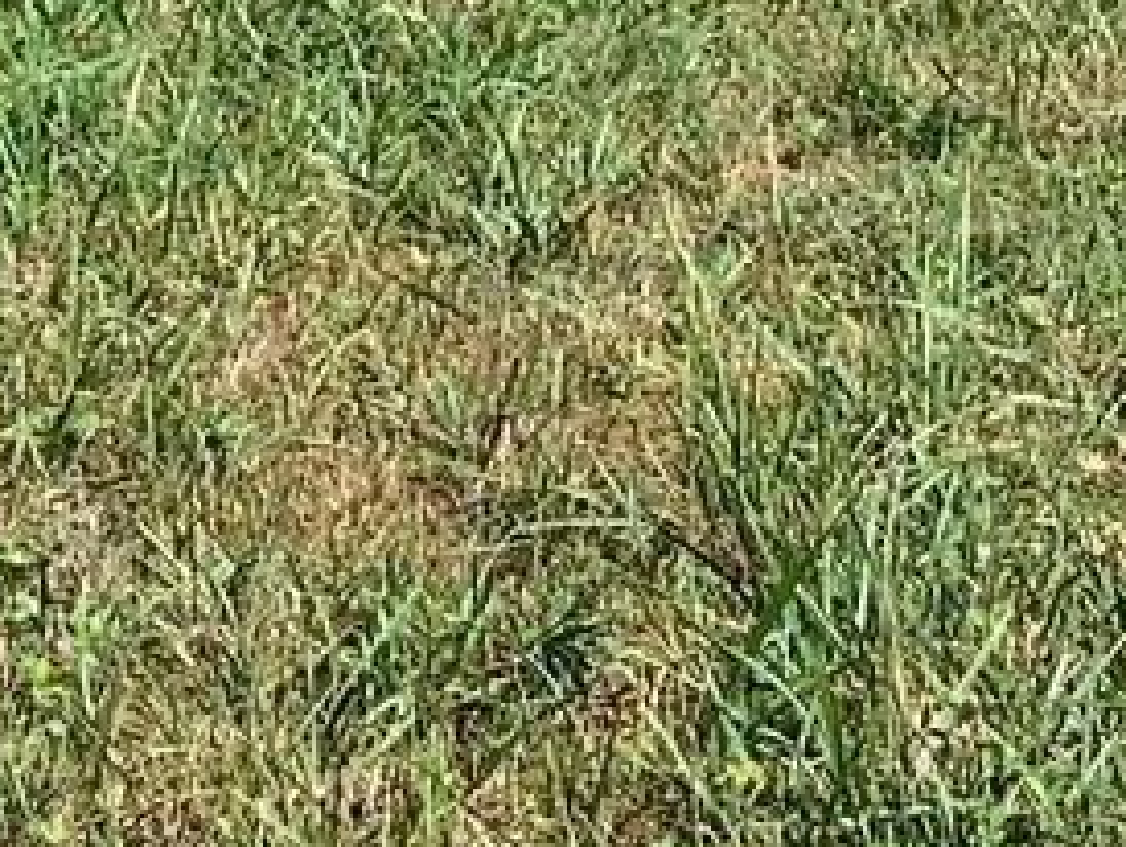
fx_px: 6316
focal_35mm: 194
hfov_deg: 10.1
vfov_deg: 7.2
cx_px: 140
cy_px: -1217
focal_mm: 4.25
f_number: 1.8
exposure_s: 1/2681
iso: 25
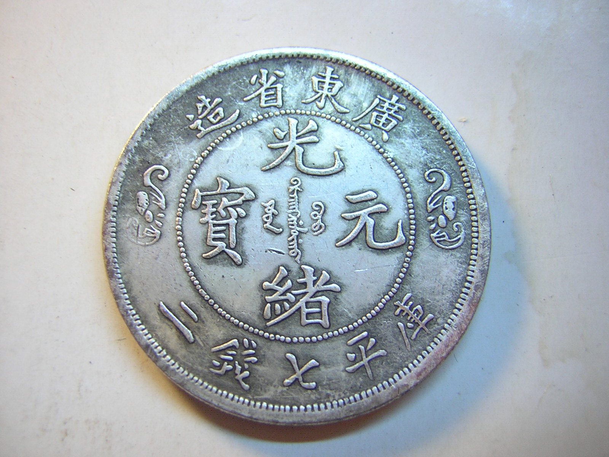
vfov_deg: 39.7
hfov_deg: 51.4
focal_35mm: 36
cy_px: 228
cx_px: 304
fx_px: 633
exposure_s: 1/23.1
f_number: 2.6
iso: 50
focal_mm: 4.7
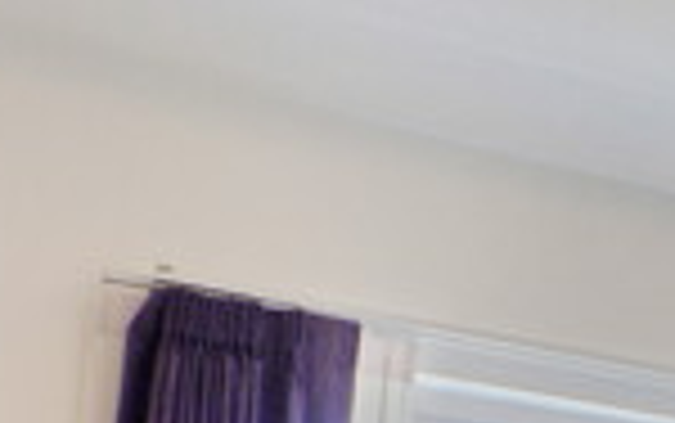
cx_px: 1282
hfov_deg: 16.8
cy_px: 752
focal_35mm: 98
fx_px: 1804
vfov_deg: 12.3
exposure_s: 1/125
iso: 200
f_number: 5.6
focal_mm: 16
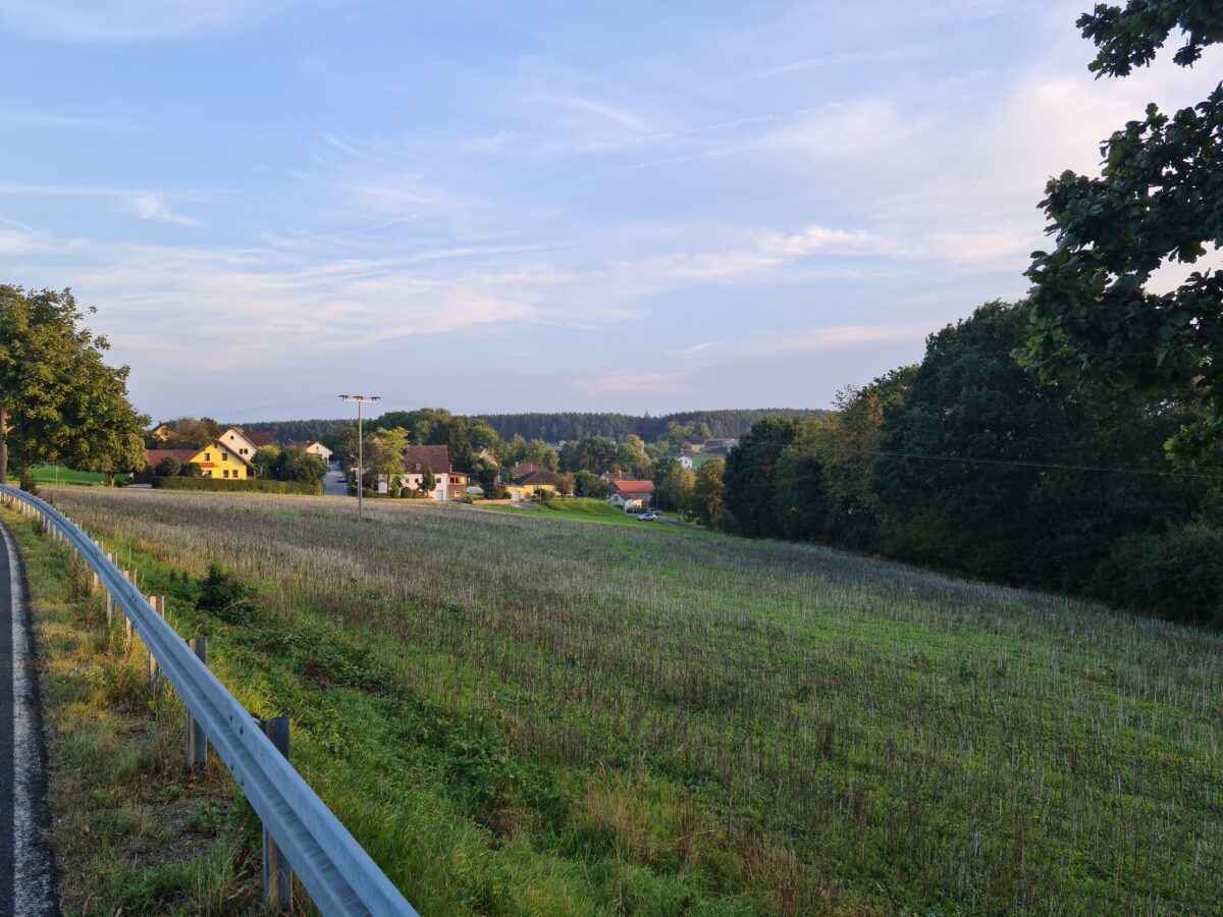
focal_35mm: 27
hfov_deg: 65.3
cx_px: 612
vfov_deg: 51.4
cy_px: 458
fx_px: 954
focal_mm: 5.9
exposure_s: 1/138
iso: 25
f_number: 2
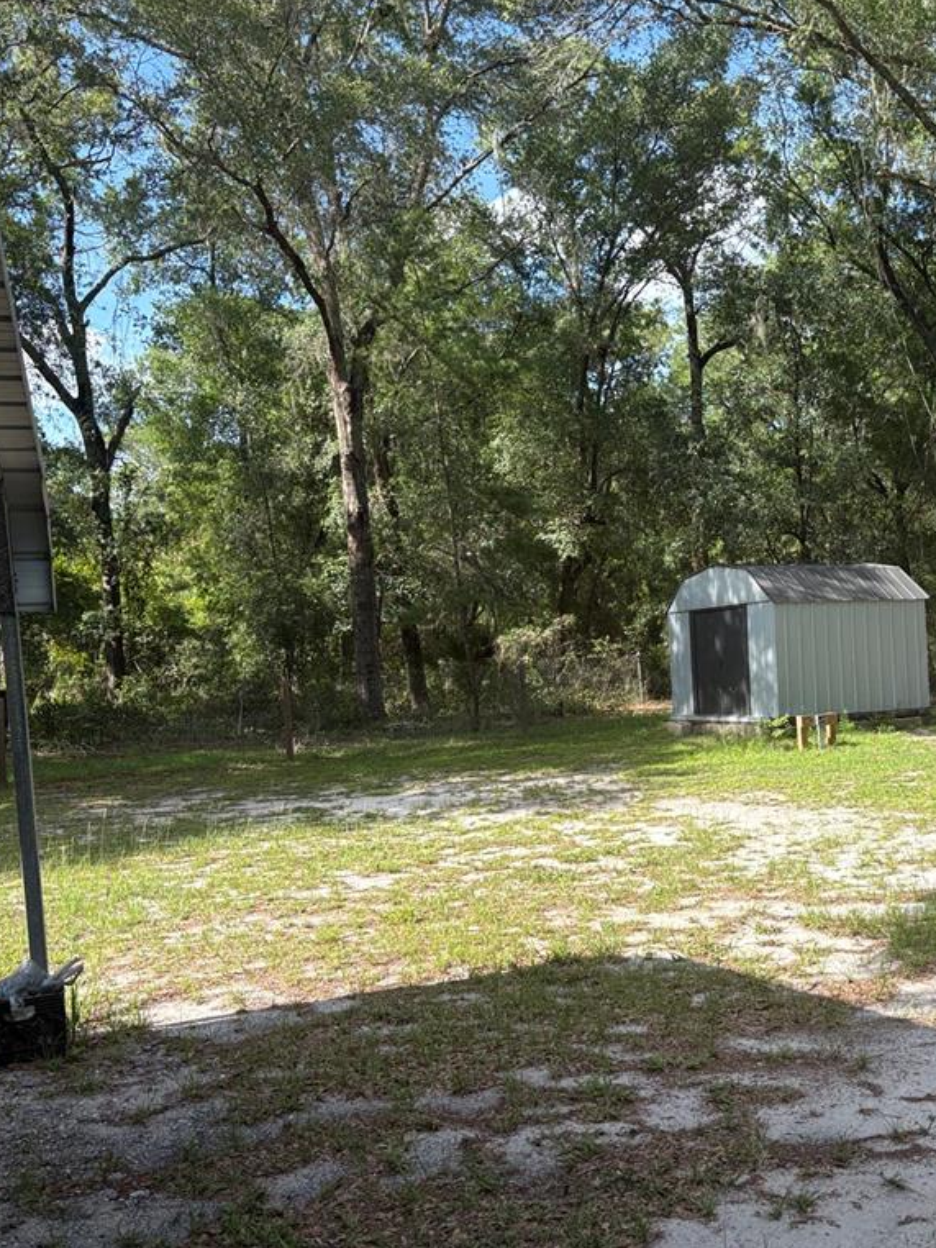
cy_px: 625
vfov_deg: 52.6
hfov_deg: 39.7
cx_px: 688
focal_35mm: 35
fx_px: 1261
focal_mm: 5.96
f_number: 1.6
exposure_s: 1/1099
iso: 50
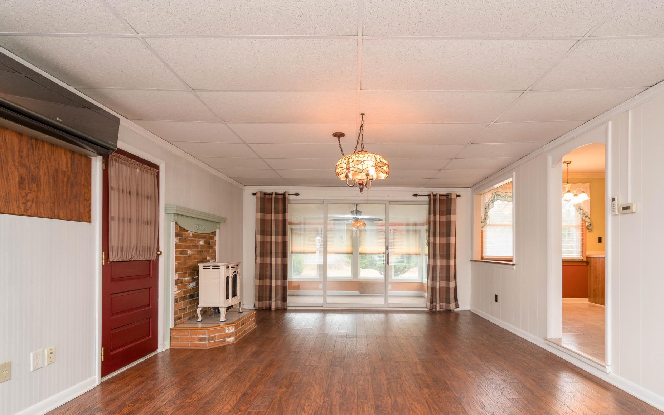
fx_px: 326
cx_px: 355
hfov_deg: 91.0
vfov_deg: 64.6
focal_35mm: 18
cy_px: 239
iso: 320
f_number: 7.1
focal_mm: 16
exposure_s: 1/20
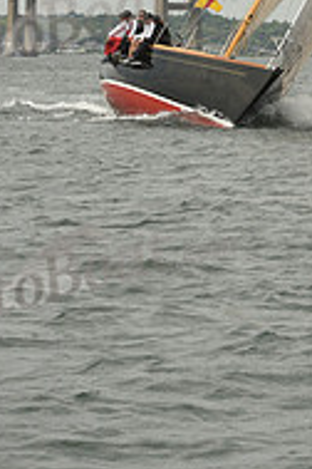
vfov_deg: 7.0
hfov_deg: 4.7
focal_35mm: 291
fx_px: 3783
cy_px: -136
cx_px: 365
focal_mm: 95
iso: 400
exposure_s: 1/1000
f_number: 13
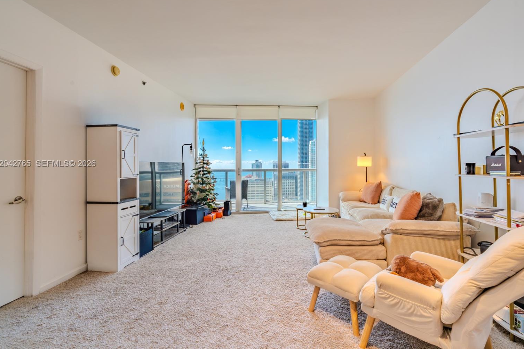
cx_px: 266
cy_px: 164
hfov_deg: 93.3
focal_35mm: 17
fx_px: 247
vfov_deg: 70.4
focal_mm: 16
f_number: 11
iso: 1600
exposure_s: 1/4000
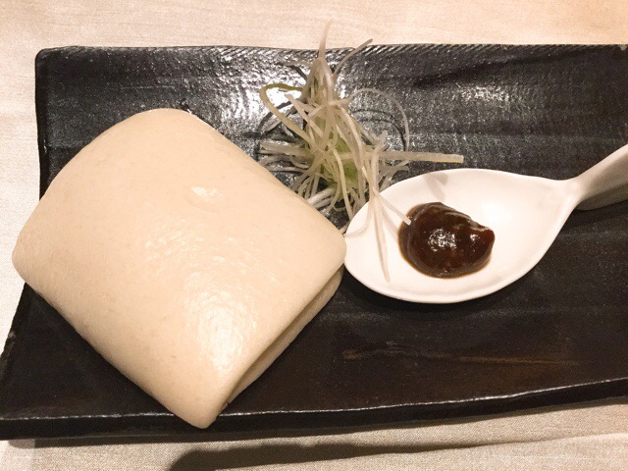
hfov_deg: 58.4
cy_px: 236
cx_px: 314
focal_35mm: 31
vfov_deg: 45.4
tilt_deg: -63.3
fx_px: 562
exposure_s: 1/20
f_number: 2.4
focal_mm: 3.3
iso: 200
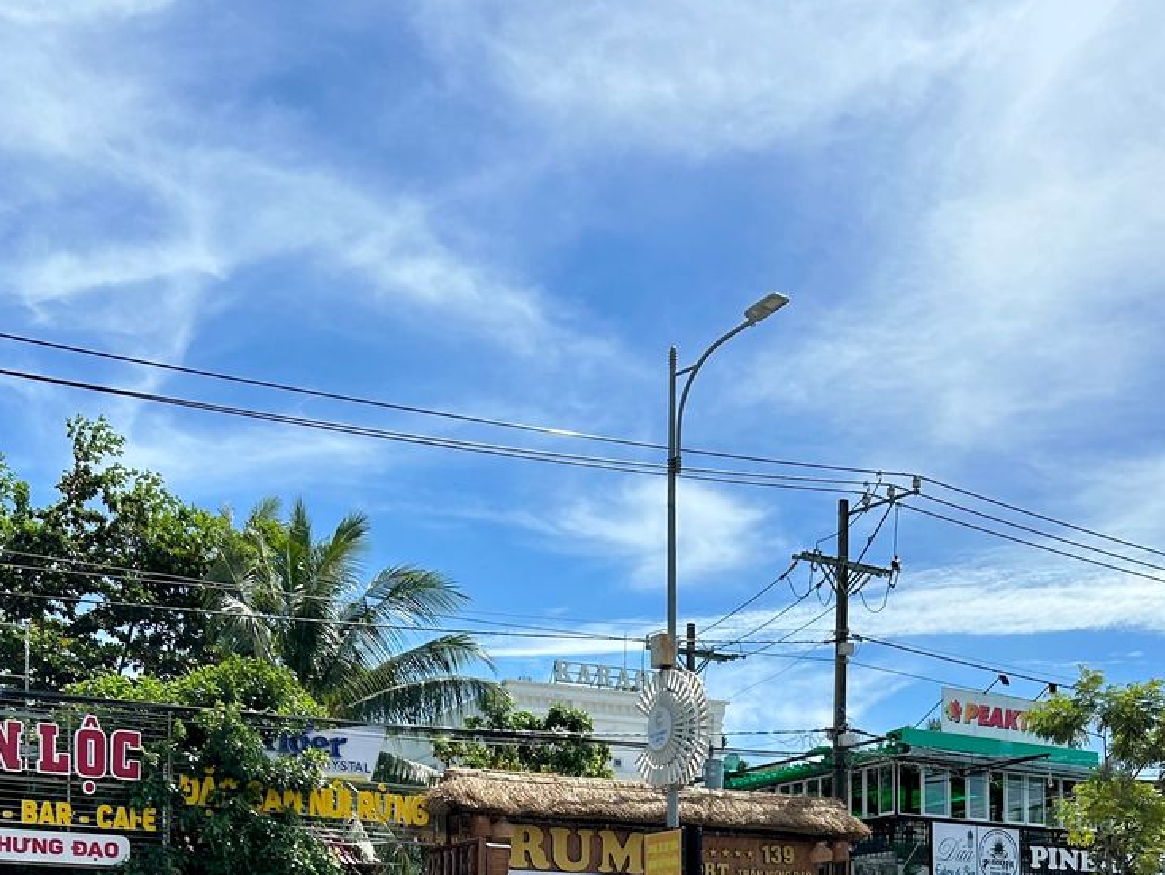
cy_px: 975
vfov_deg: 26.2
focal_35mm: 51
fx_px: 1717
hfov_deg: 37.5
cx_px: 625
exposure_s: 1/6993
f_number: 1.5
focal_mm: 5.7
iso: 50
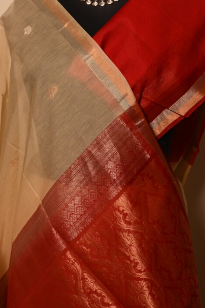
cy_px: 116
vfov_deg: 23.6
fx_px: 735
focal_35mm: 86
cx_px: 95
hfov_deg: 15.9
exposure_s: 1/100
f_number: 6.3
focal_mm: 34
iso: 1000
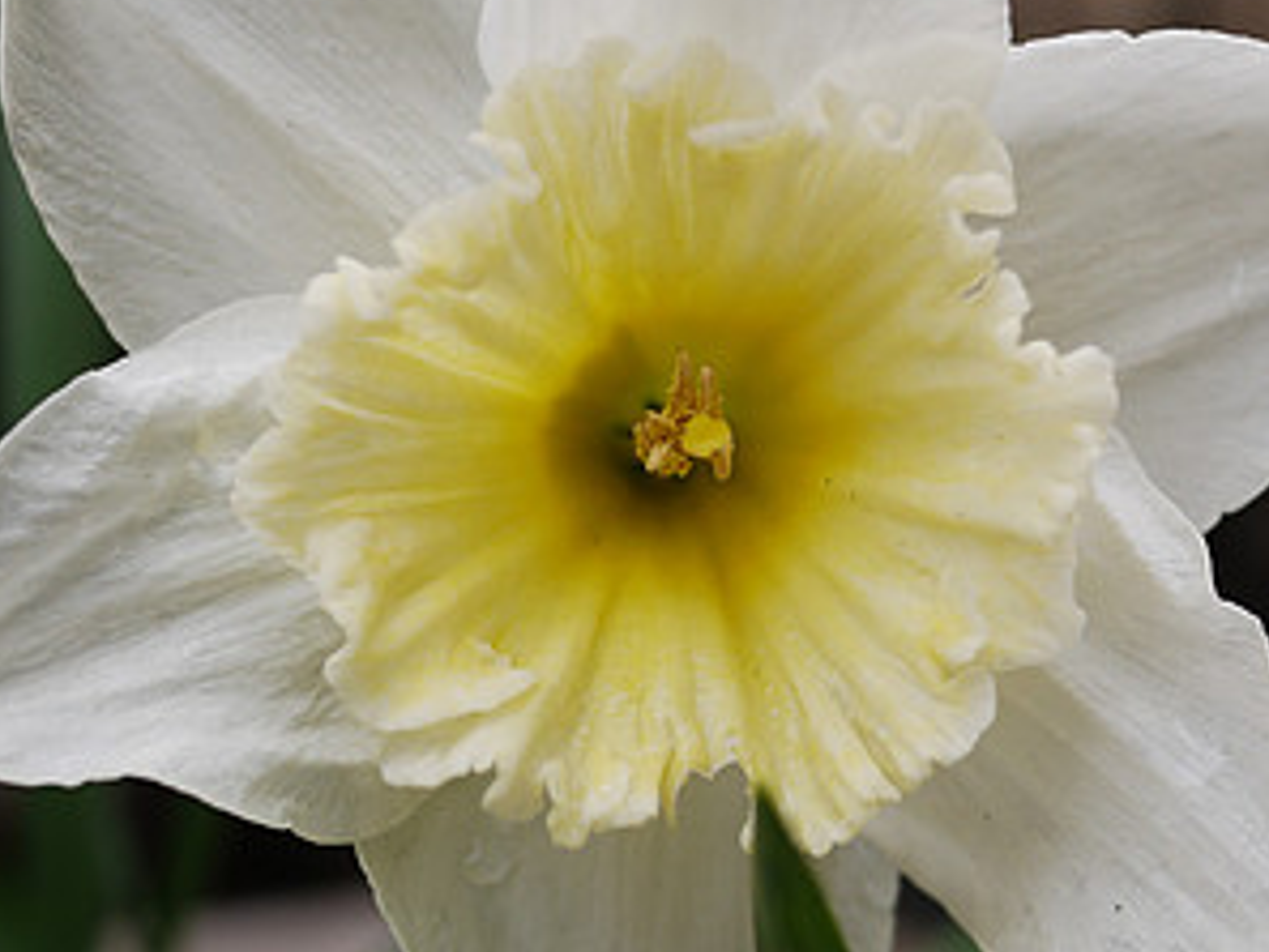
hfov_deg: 25.0
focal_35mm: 78
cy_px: 519
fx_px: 2861
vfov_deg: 18.9
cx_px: 671
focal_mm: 20
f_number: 2.5
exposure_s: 1/125
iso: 100
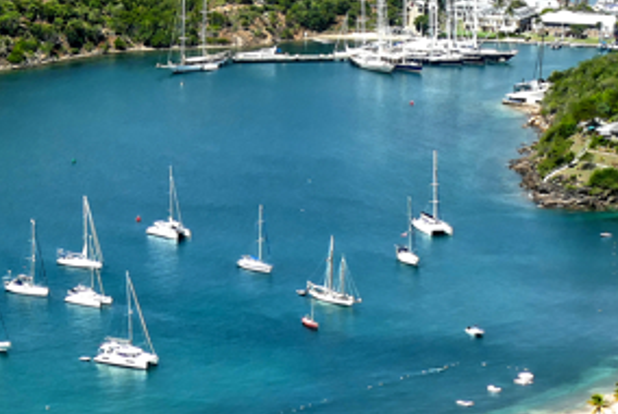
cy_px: -29
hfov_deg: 13.9
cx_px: -65
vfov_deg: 9.5
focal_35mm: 144
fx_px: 2474
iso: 125
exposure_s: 1/2000
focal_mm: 14.8
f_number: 4
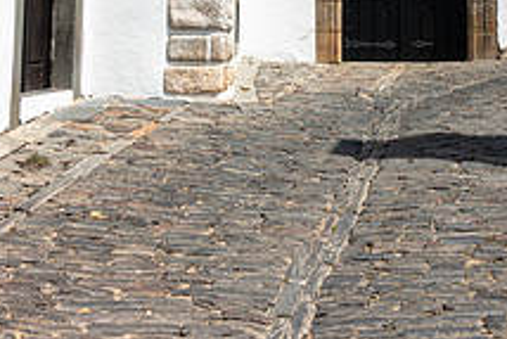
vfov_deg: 19.6
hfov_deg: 30.7
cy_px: -75
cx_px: 346
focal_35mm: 65
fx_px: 916
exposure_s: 1/640
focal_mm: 8.8
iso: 250
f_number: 8
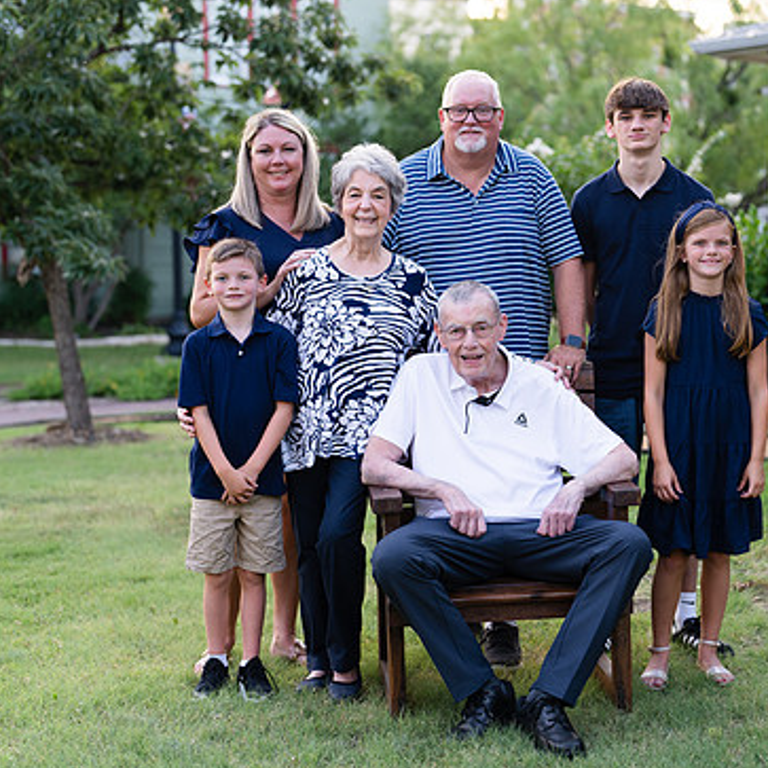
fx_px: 1707
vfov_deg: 25.4
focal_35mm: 68
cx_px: 508
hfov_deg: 25.2
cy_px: 376
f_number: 2
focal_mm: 50
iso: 160
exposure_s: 1/320
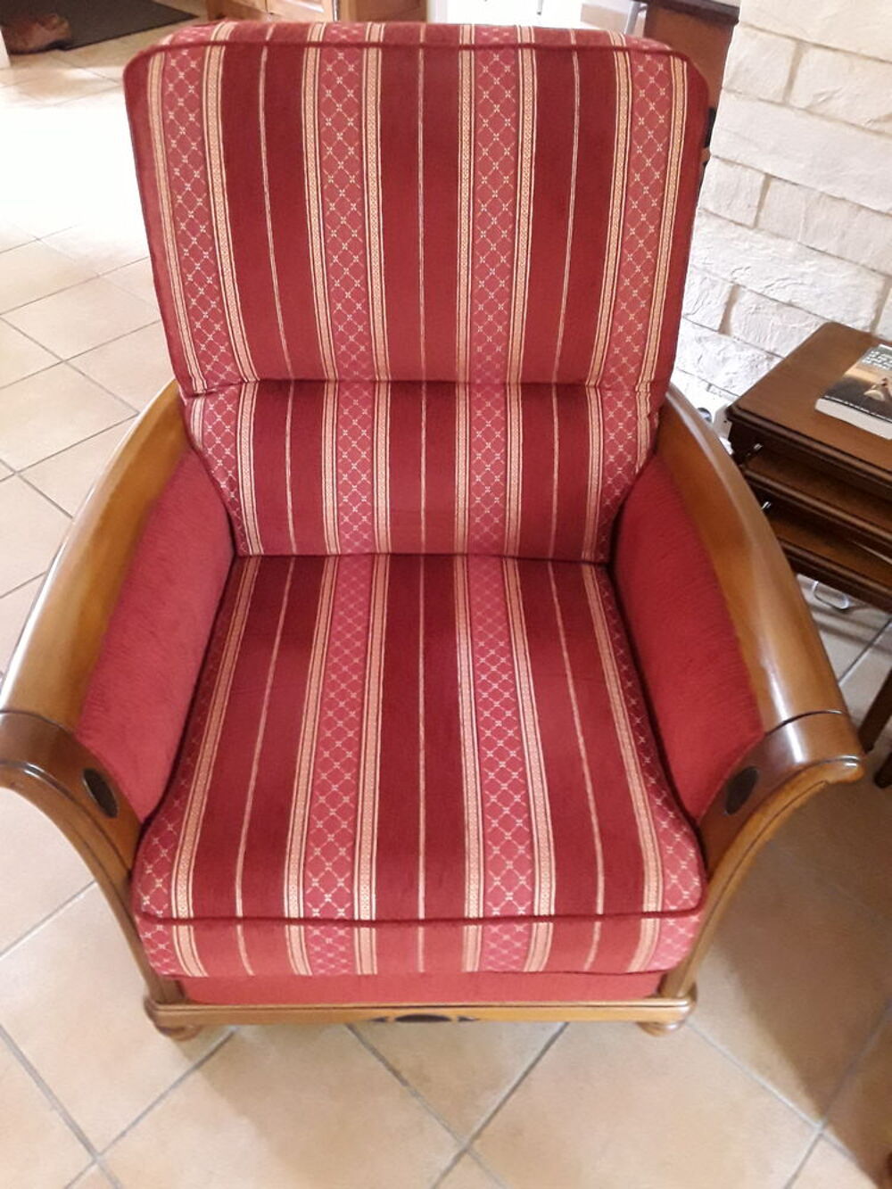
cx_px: 446
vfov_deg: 65.3
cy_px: 594
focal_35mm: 27
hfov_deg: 51.4
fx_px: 928
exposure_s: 1/17
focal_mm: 2.91
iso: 400
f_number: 1.9
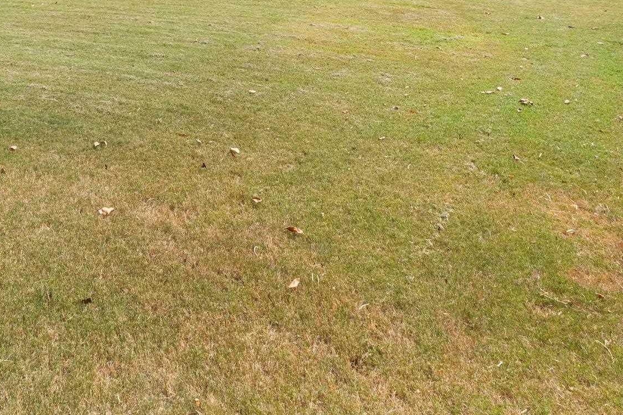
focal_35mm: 40
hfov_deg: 45.5
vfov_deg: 28.4
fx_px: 692
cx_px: 109
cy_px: -103
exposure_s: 1/200
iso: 320
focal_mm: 10
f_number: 8
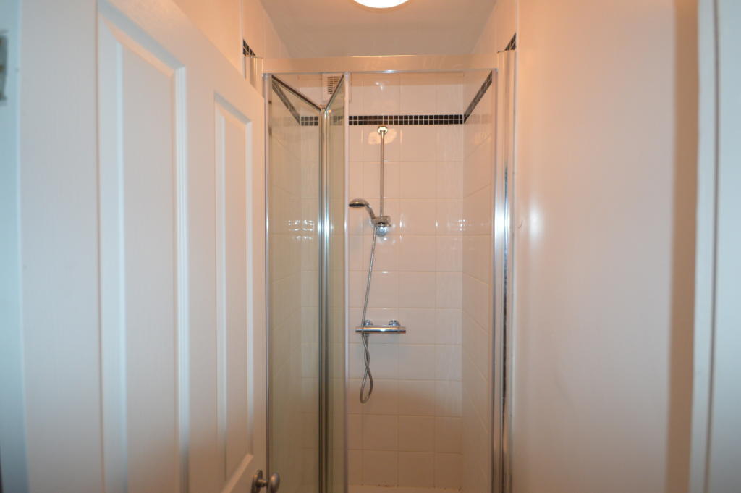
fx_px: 339
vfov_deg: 72.0
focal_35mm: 16
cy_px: 246
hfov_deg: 95.0
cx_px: 370
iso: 1000
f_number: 4.2
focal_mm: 11
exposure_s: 1/60
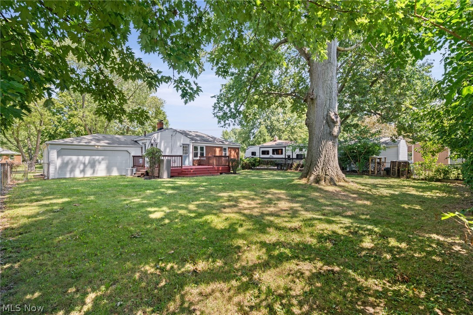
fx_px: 197
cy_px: 158
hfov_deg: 100.4
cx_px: 236
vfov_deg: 77.3
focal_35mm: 15
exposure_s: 1/40
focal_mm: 15
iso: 250
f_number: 9
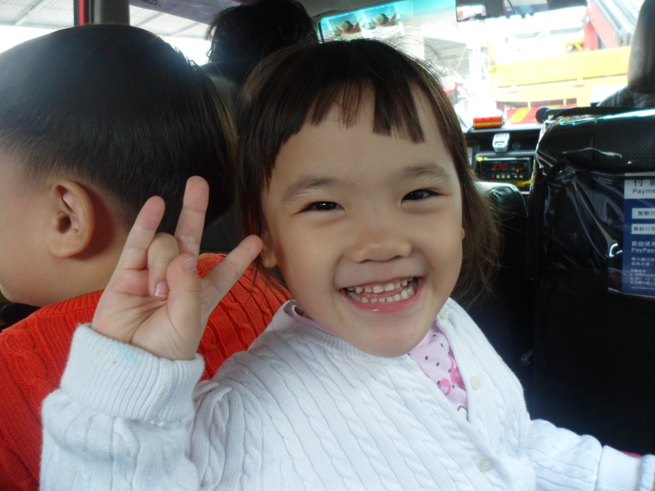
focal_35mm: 26
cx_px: 328
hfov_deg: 67.3
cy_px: 246
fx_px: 492
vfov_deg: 53.1
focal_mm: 4.9
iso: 160
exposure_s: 1/45
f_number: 3.3
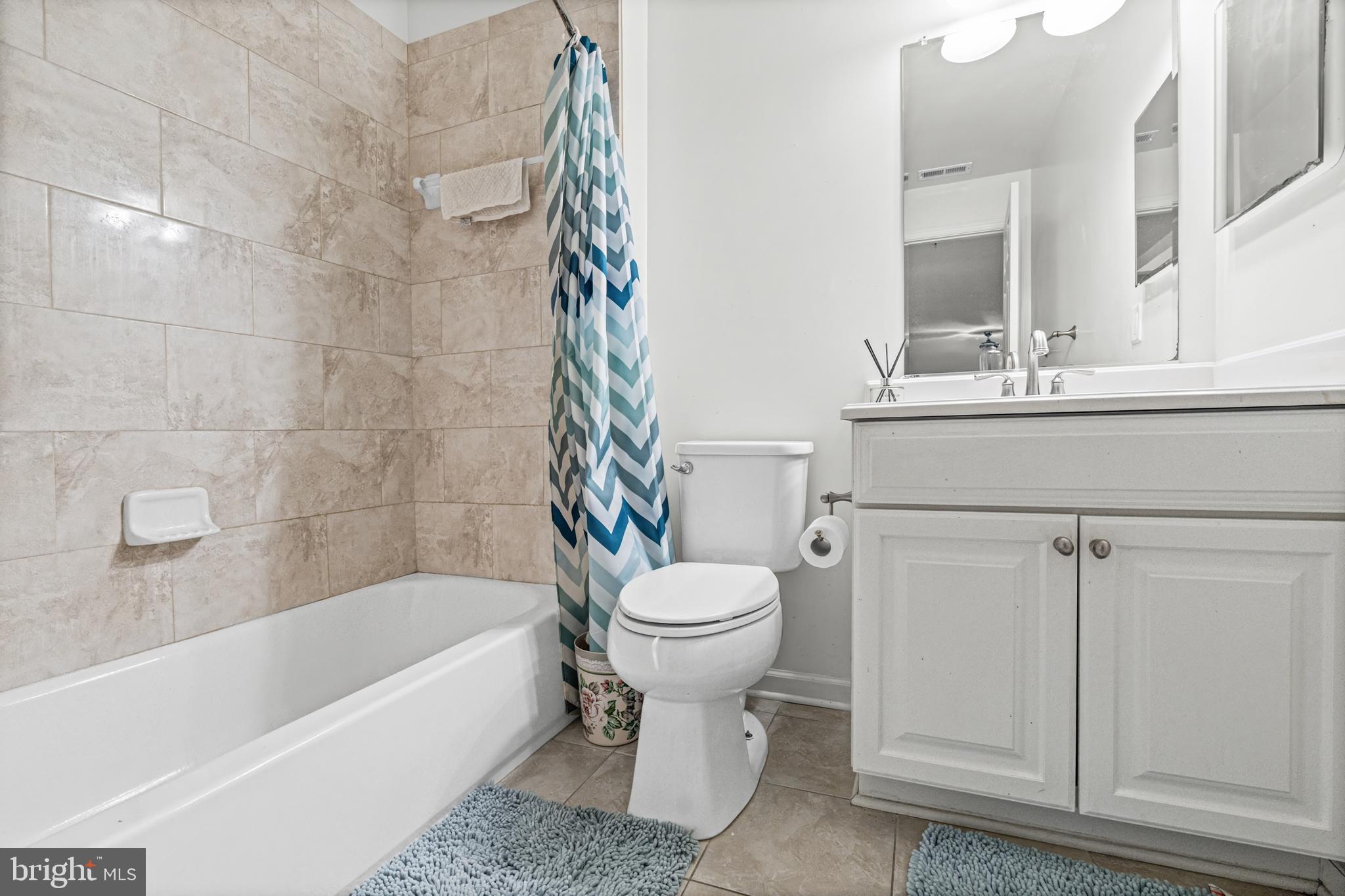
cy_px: 448
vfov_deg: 73.7
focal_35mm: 16
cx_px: 672
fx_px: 598
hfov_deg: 96.7
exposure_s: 1/15
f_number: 7.1
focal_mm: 16
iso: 3200
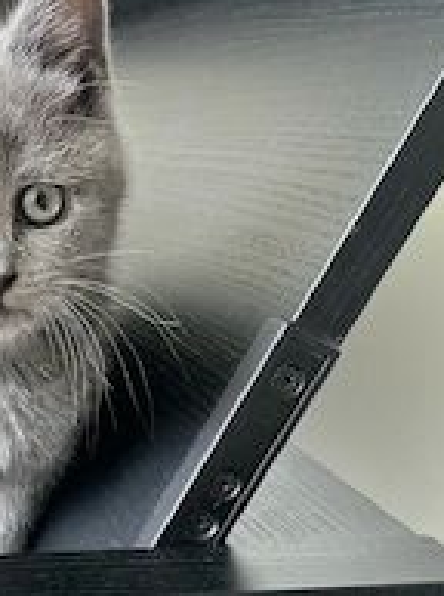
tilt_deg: -20.3
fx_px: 927
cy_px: 510
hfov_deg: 25.6
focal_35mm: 54
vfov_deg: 34.1
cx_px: 0
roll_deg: -0.7
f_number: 1.6
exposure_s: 1/121
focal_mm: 5.1
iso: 100
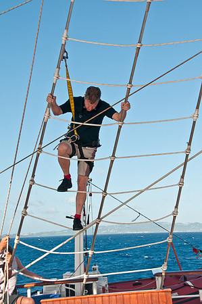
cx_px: 101
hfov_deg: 23.7
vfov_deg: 35.1
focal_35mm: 57
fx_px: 481
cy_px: 152
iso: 200
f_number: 6.3
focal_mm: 38
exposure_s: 1/800
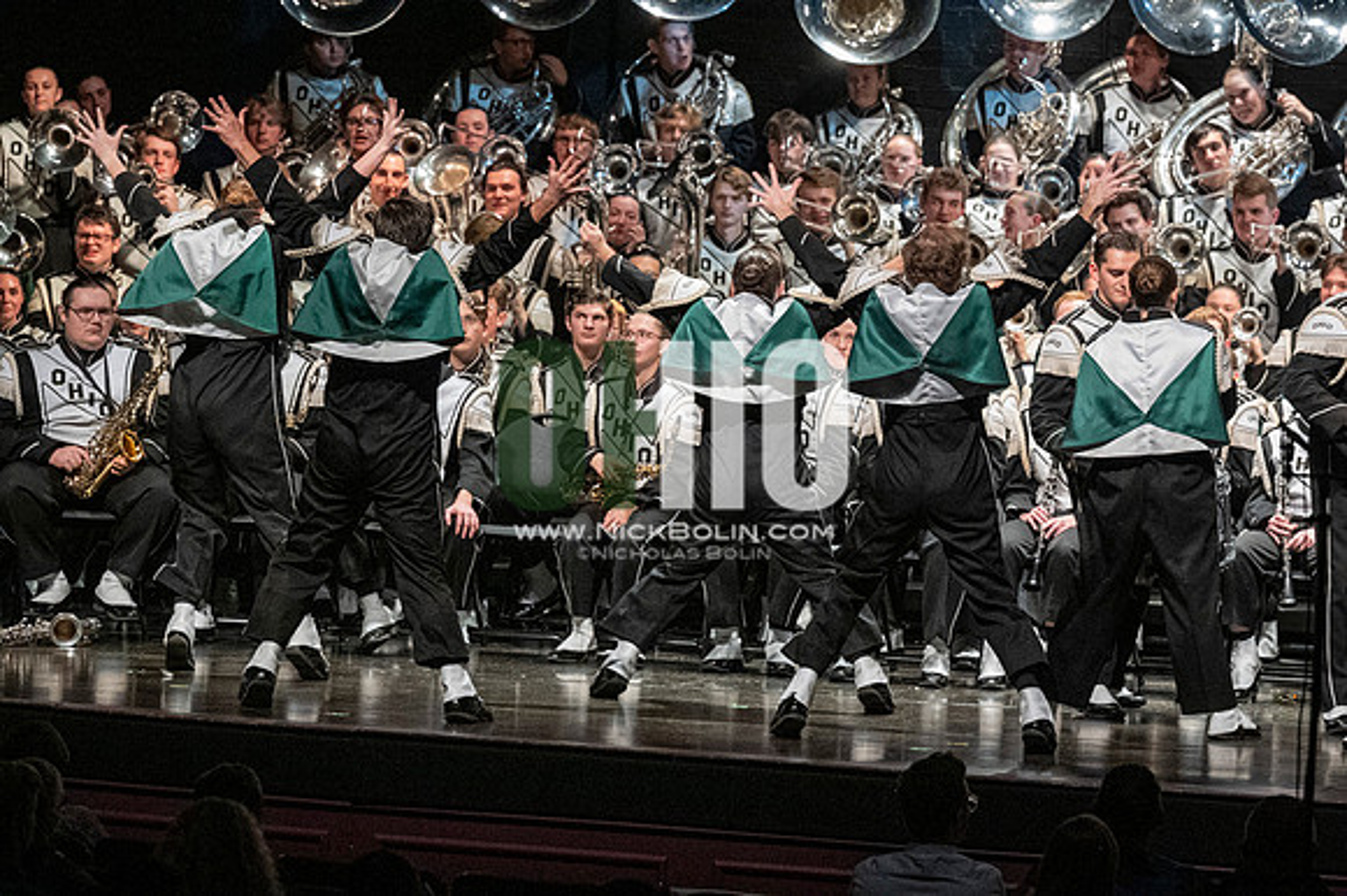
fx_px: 7853
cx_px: 674
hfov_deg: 9.8
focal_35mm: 210
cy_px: 448
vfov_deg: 6.5
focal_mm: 140
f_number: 4
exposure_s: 1/500
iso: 4000
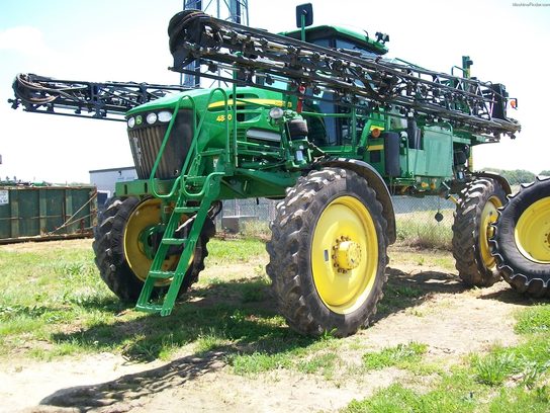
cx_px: 275
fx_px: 572
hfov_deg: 51.4
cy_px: 206
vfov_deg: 39.7
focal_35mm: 36
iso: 80
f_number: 2.7
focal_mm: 6
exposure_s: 1/400
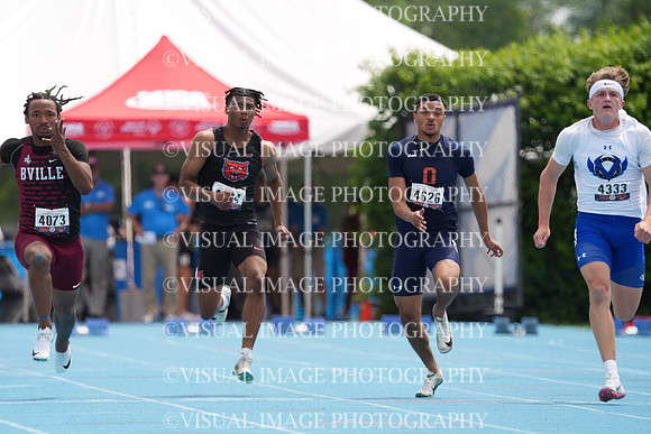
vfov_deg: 2.9
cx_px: 326
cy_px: 217
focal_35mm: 470
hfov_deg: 4.4
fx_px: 8501
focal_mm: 470
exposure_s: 1/1600
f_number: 6.3
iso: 500
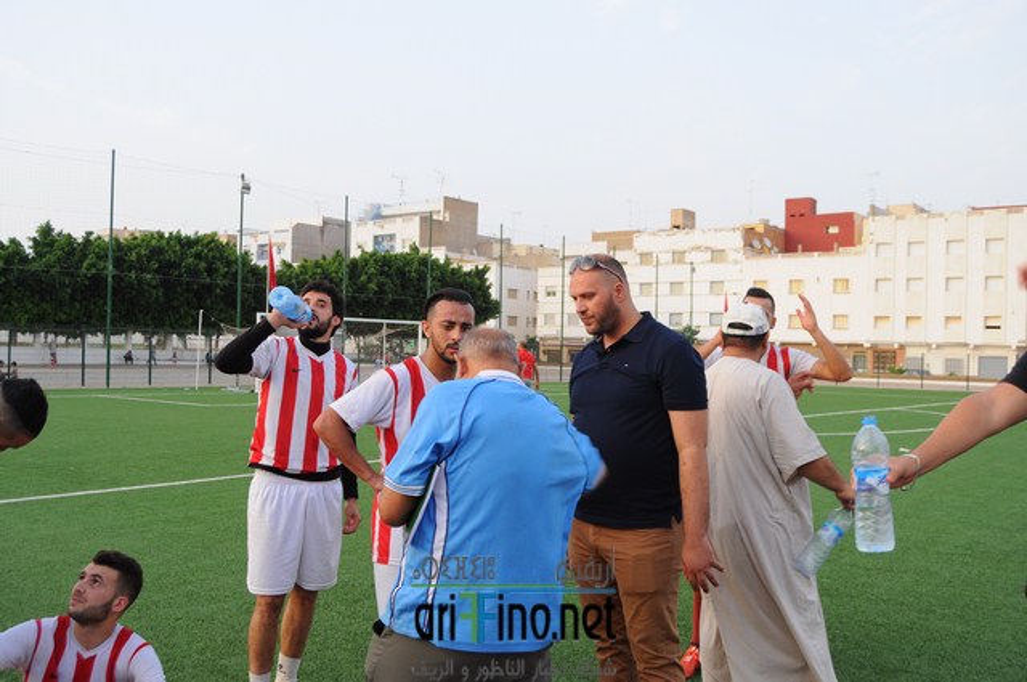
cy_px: 341
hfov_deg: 55.2
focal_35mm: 34
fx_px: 983
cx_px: 514
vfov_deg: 38.3
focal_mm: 23
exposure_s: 1/100
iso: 200
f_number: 5.6
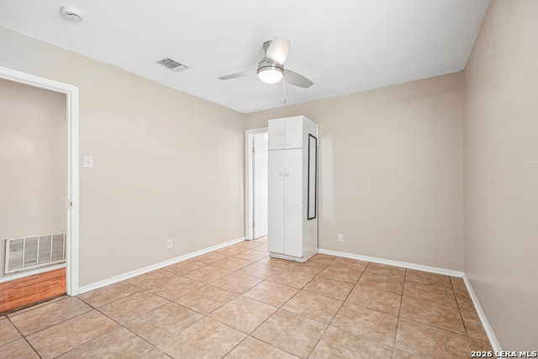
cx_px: 269
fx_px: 239
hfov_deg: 96.7
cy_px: 180
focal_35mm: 16
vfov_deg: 73.8
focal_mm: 16
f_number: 8
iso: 400
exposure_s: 1/10
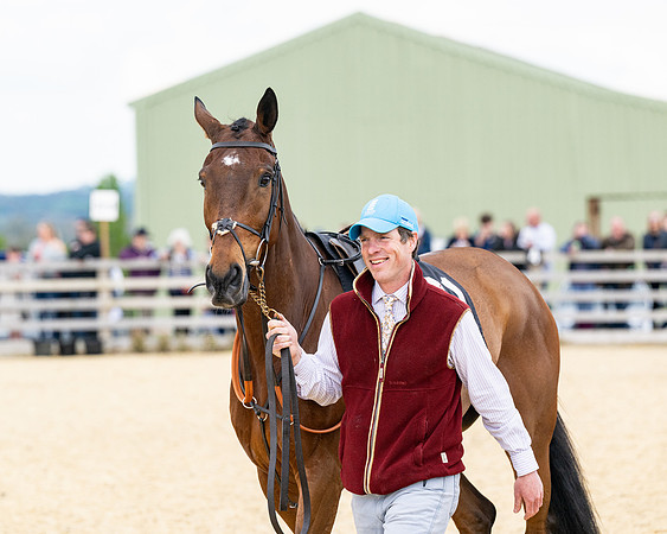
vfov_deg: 7.3
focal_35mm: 211
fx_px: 4161
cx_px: 341
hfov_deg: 9.2
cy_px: 234
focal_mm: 150
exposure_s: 1/2000
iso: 400
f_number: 4
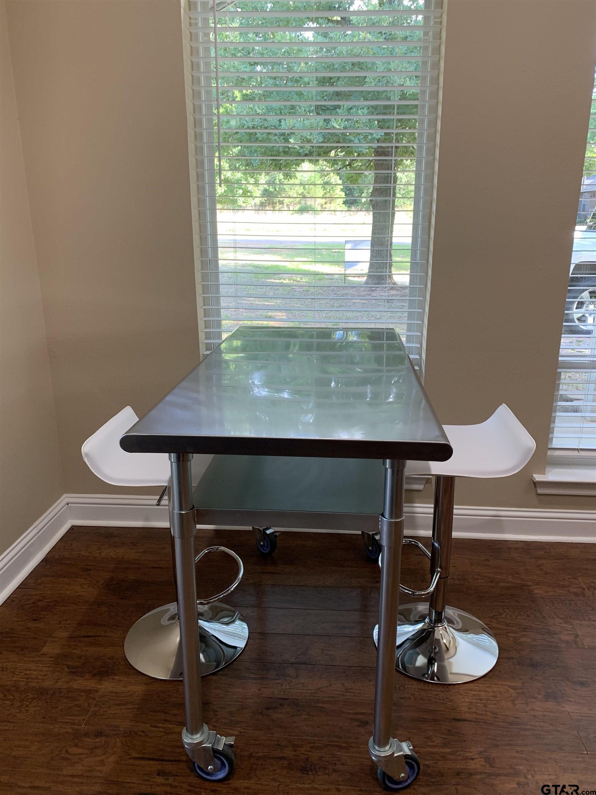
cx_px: 298
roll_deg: +0.1
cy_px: 398
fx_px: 597
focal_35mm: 26
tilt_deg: -16.5
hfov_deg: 53.1
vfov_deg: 67.3
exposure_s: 1/60
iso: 80
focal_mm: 4.25
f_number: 1.8
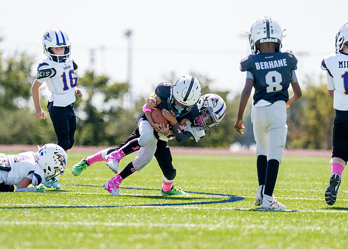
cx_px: 153
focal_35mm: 347
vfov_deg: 4.2
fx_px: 3426
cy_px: 124
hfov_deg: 5.8
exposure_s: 1/3200
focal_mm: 200
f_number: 2.8
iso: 250
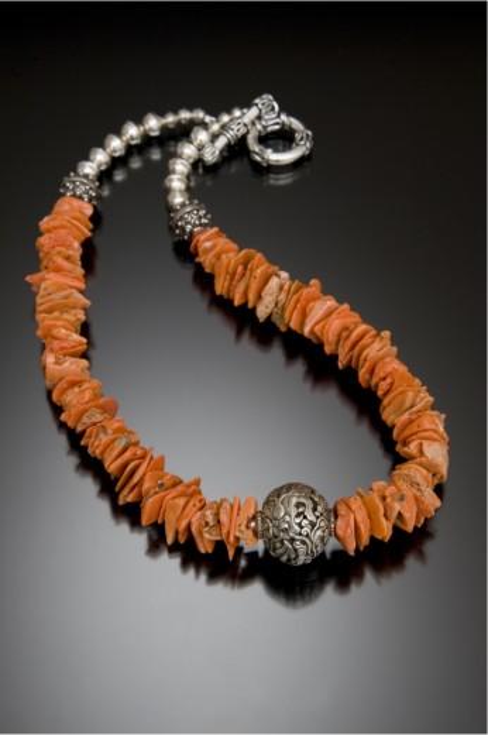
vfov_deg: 26.0
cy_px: 368
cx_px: 244
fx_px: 1590
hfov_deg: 17.4
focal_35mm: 78
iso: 200
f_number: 16
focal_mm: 78
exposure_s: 1/60
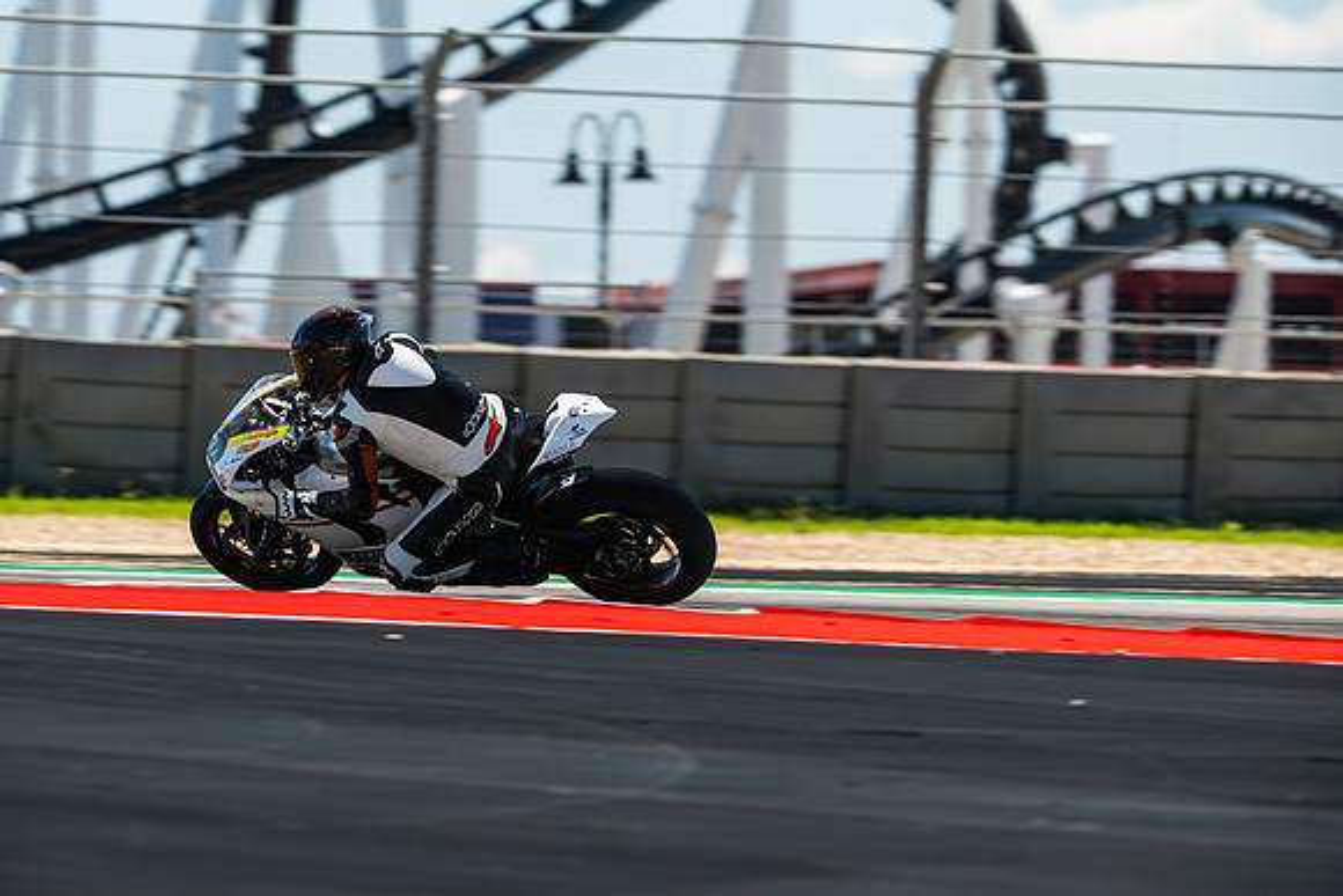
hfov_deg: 4.9
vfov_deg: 3.3
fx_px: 15671
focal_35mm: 420
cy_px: 448
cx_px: 672
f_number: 4.5
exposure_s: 1/400
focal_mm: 280
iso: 160
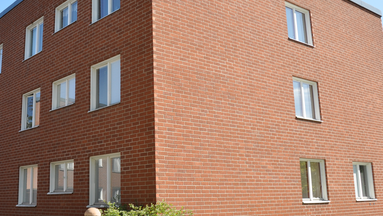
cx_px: 132
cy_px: 78
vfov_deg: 25.9
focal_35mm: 46
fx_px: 467
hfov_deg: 44.0
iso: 200
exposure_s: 1/125
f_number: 11
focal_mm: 18
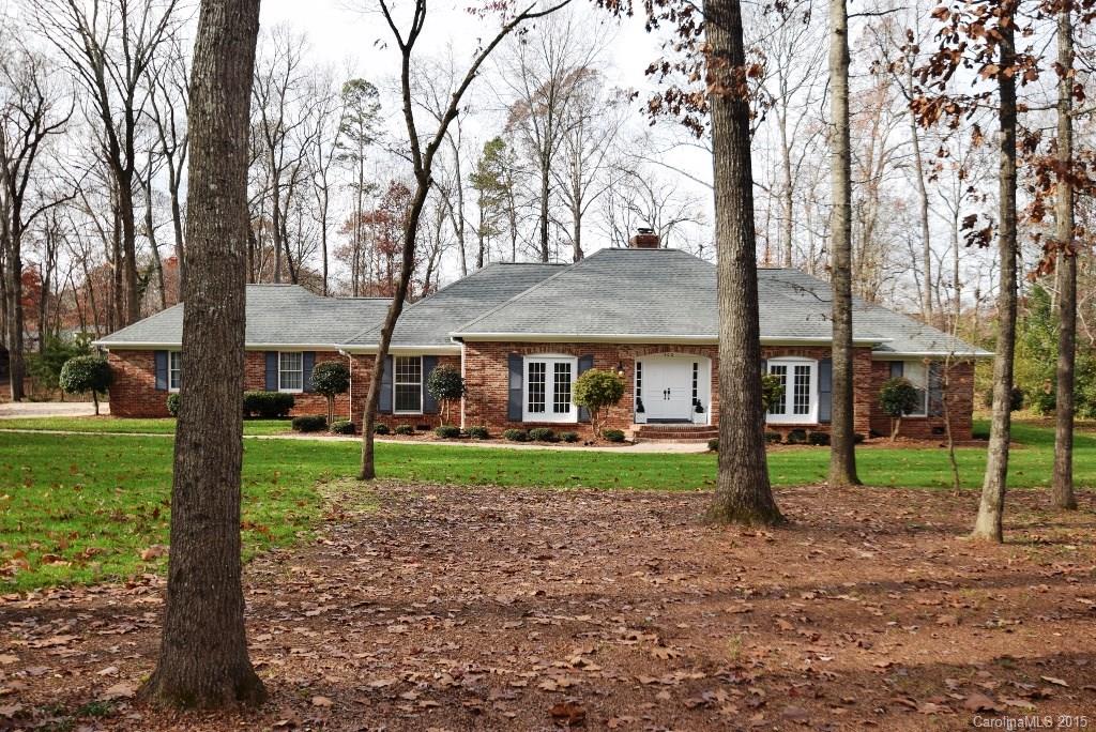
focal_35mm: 30
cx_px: 548
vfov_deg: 43.7
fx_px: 914
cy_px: 366
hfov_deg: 61.9
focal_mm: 20
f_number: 6.3
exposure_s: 1/160
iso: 100
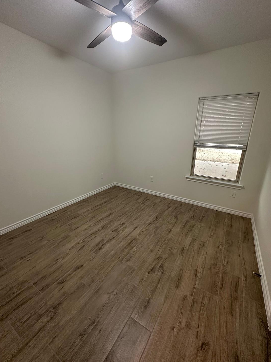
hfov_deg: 81.7
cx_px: 135
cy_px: 181
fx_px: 157
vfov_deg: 98.2
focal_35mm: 15
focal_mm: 2.22
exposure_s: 1/60
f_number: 2.2
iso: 320
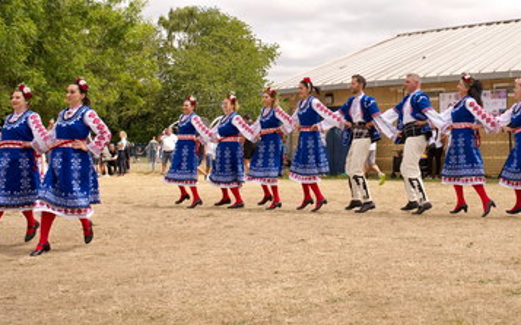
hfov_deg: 33.6
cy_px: 89
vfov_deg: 21.5
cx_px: 358
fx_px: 852
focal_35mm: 60
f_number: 6.3
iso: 100
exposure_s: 1/500
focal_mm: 35
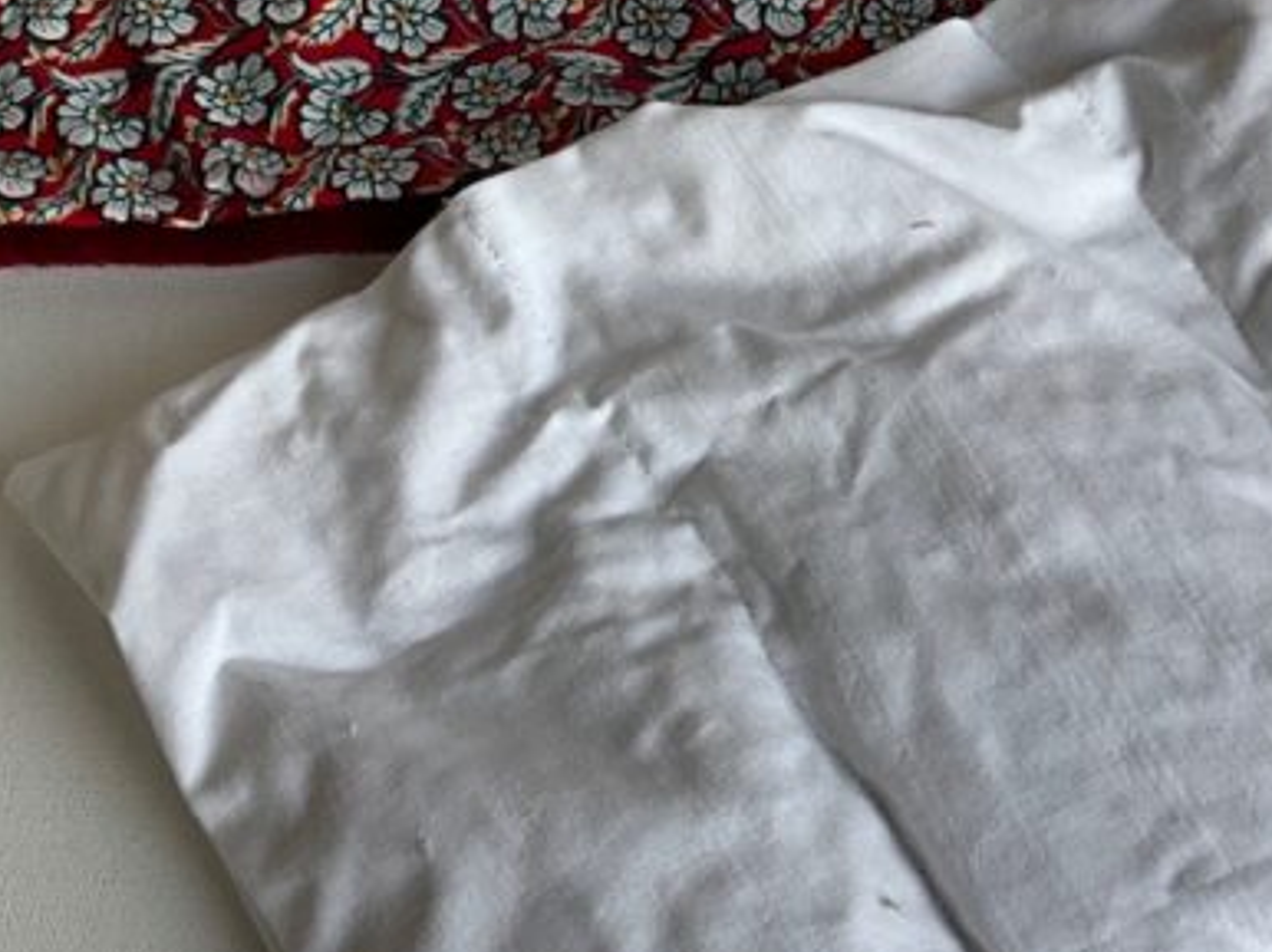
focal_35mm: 77
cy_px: 264
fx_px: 2828
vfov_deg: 19.0
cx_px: 1048
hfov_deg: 24.9
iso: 16
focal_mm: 3
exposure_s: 1/107
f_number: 1.8
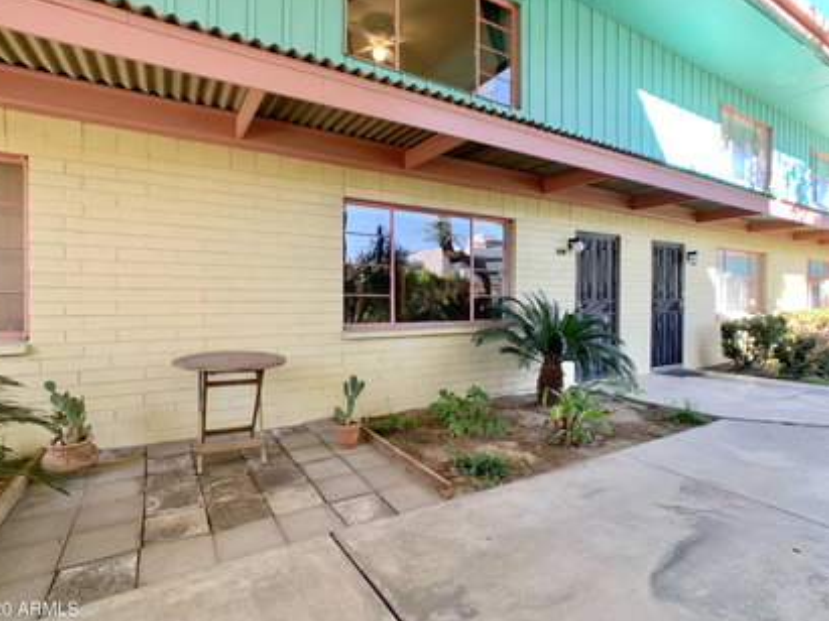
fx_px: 646
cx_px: 400
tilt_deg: -0.4
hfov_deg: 65.3
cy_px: 315
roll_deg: -0.6
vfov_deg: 51.3
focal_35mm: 27
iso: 50
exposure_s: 1/121
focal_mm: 4.25
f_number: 1.8
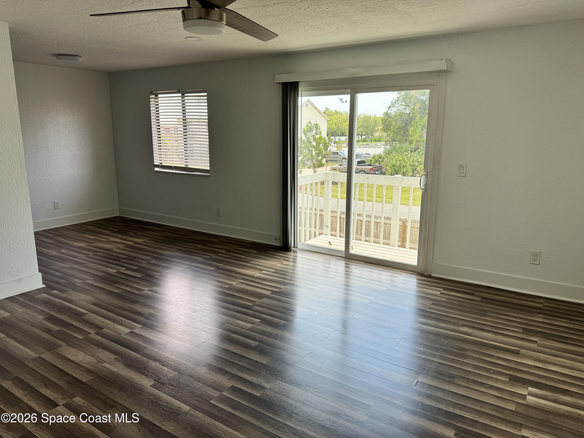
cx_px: 292
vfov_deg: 56.8
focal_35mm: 24
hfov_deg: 71.6
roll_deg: -0.1
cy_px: 219
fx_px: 405
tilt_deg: -14.6
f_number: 1.78
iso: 80
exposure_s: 1/362
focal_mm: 6.76
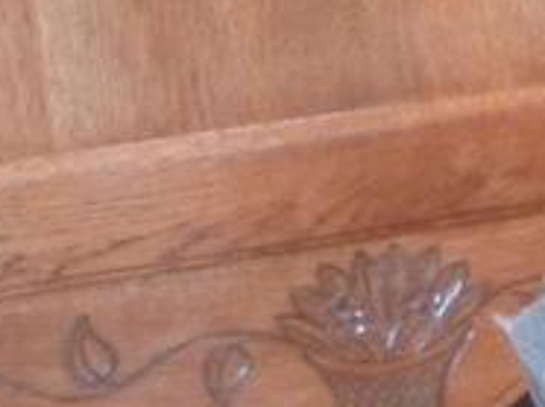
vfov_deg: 7.9
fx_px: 2877
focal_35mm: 183
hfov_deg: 9.8
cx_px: 1187
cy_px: 712
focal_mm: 6.1
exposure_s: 1/13
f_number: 3.6
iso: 400
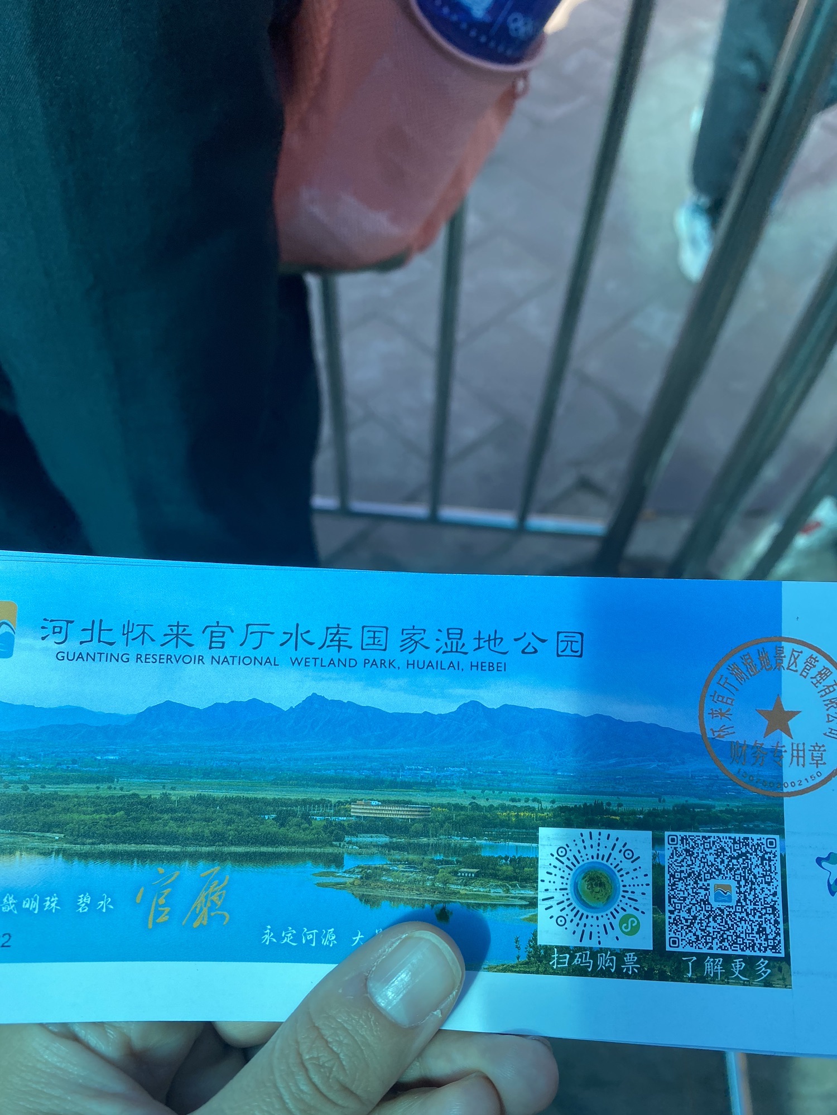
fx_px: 838
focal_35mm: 26
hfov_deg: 53.1
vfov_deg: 67.3
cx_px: 418
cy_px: 558
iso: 32
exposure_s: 1/1232
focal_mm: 4.25
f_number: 1.8
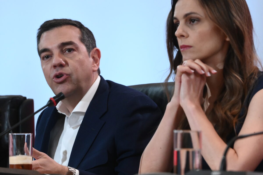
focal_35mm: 262
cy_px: 88
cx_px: 132
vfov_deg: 5.2
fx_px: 1914
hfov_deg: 7.9
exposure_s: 1/400
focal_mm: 175
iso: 6400
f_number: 5.6
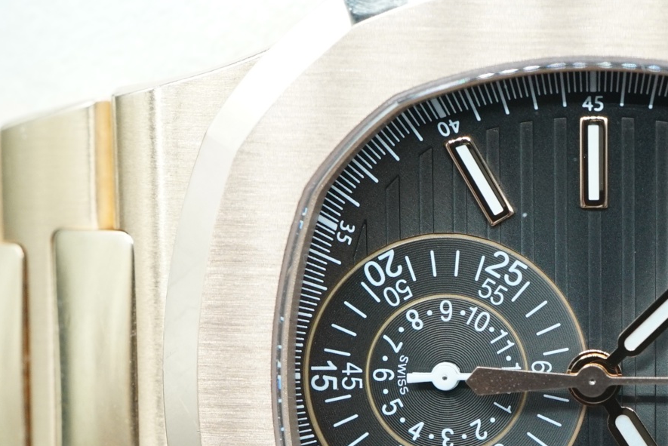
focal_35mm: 113
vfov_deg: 12.1
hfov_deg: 17.8
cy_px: 403
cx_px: 589
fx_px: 2098
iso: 1600
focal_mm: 50
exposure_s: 1/80
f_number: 9
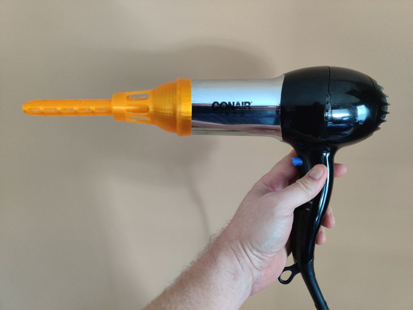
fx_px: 322
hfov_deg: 65.3
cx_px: 206
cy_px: 155
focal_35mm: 27
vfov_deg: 51.4
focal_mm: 4.75
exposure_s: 1/13
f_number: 1.65
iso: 3200
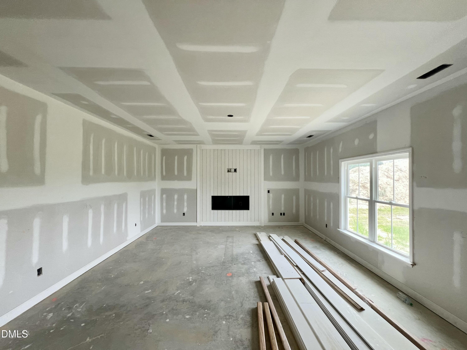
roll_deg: -0.1
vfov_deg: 89.9
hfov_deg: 106.2
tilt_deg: -0.1
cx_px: 234
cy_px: 175
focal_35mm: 13
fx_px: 175
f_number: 1.8
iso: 80
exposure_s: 1/99
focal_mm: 1.57
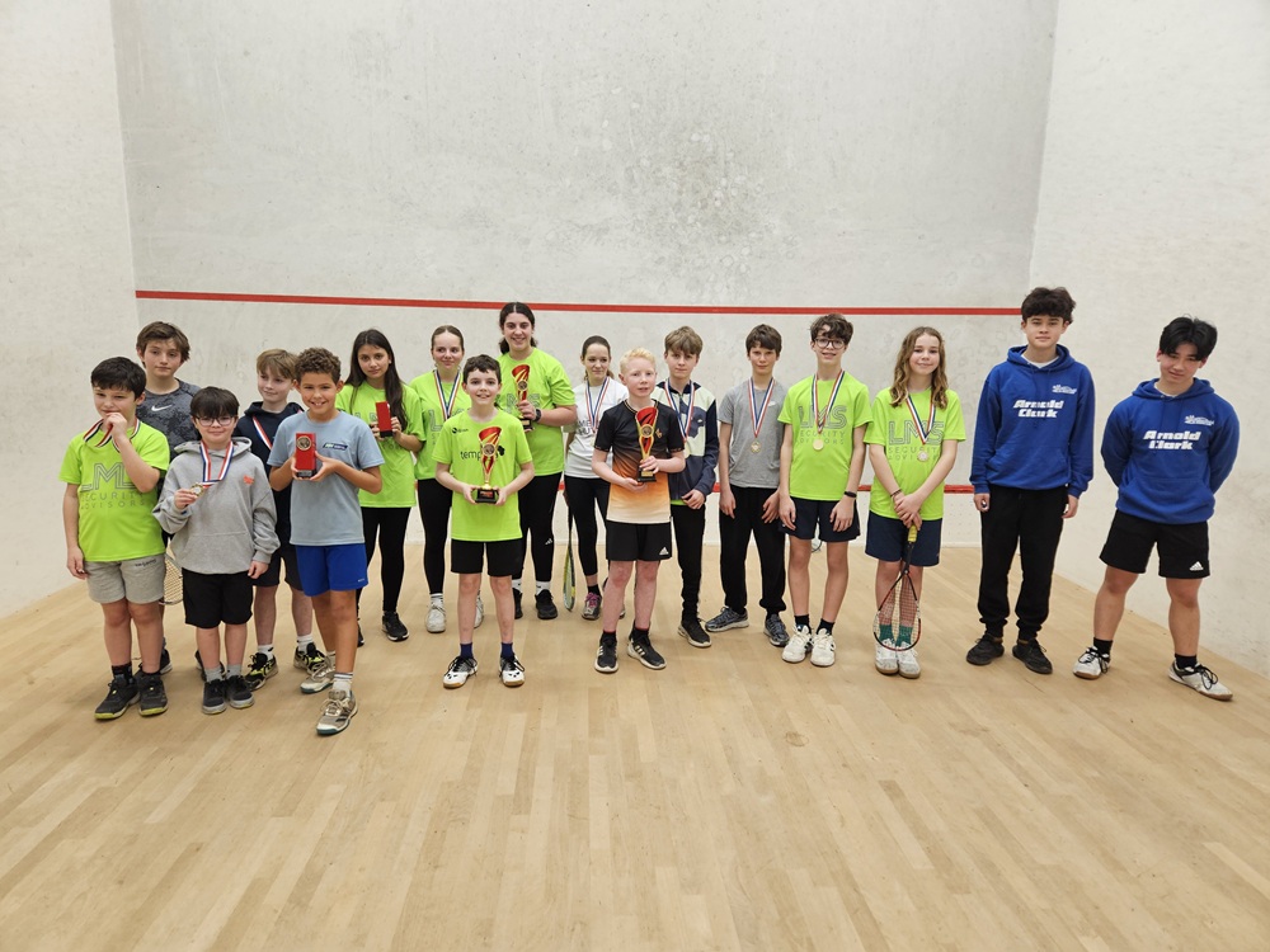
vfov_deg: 58.9
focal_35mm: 23
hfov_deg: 73.9
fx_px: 844
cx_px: 635
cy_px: 476
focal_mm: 5.4
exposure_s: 1/100
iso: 160
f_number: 1.8
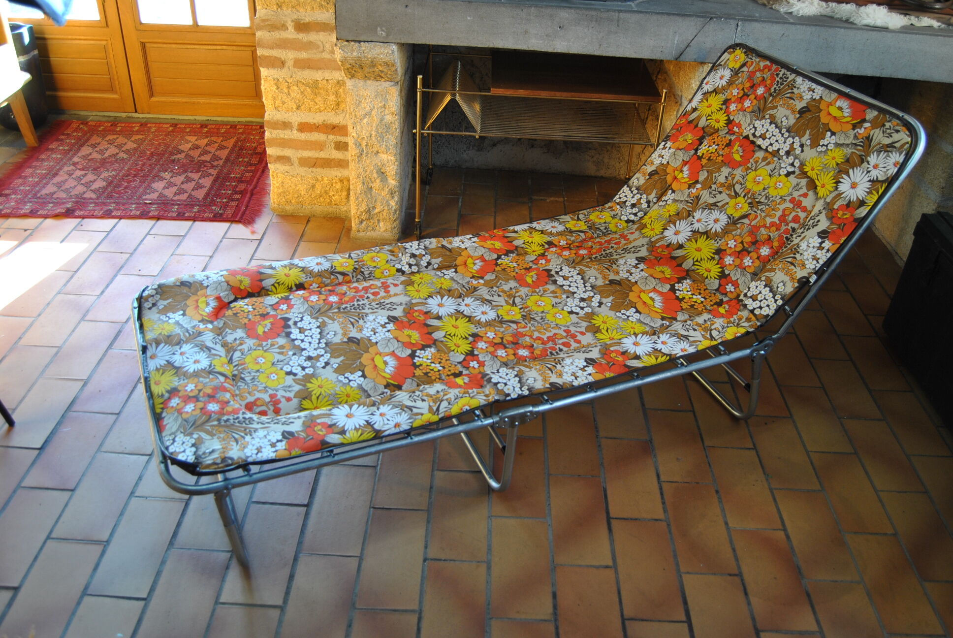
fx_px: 795
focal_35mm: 30
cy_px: 319
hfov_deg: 61.9
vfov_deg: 43.7
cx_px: 476
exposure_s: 1/30
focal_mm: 20
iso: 200
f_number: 3.5
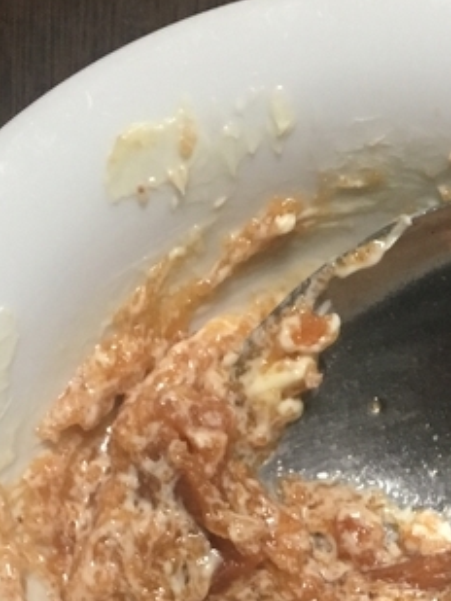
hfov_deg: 15.3
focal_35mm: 96
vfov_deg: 19.6
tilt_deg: -80.7
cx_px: 395
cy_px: 663
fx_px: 1667
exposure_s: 1/30
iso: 125
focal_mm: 4.15
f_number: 2.2
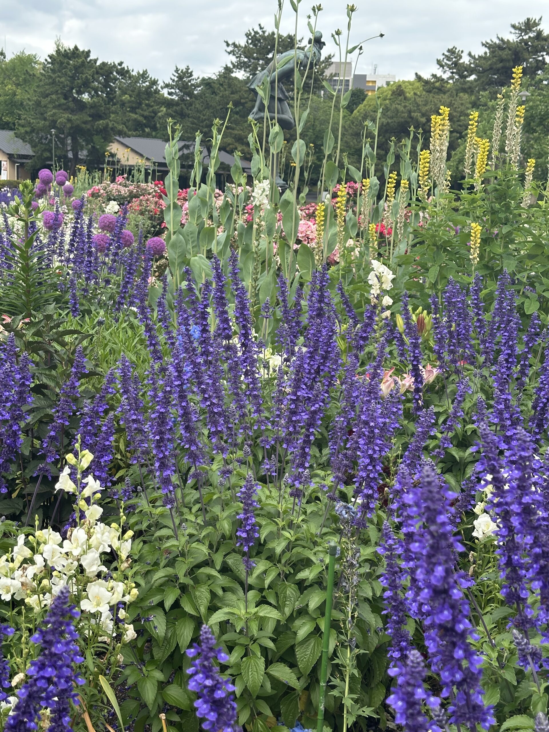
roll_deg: -2.5
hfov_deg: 30.3
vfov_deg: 39.7
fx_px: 1015
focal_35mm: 48
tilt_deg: -8.9
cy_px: 366
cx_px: 274
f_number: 1.78
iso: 64
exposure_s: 1/1199
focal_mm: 6.86
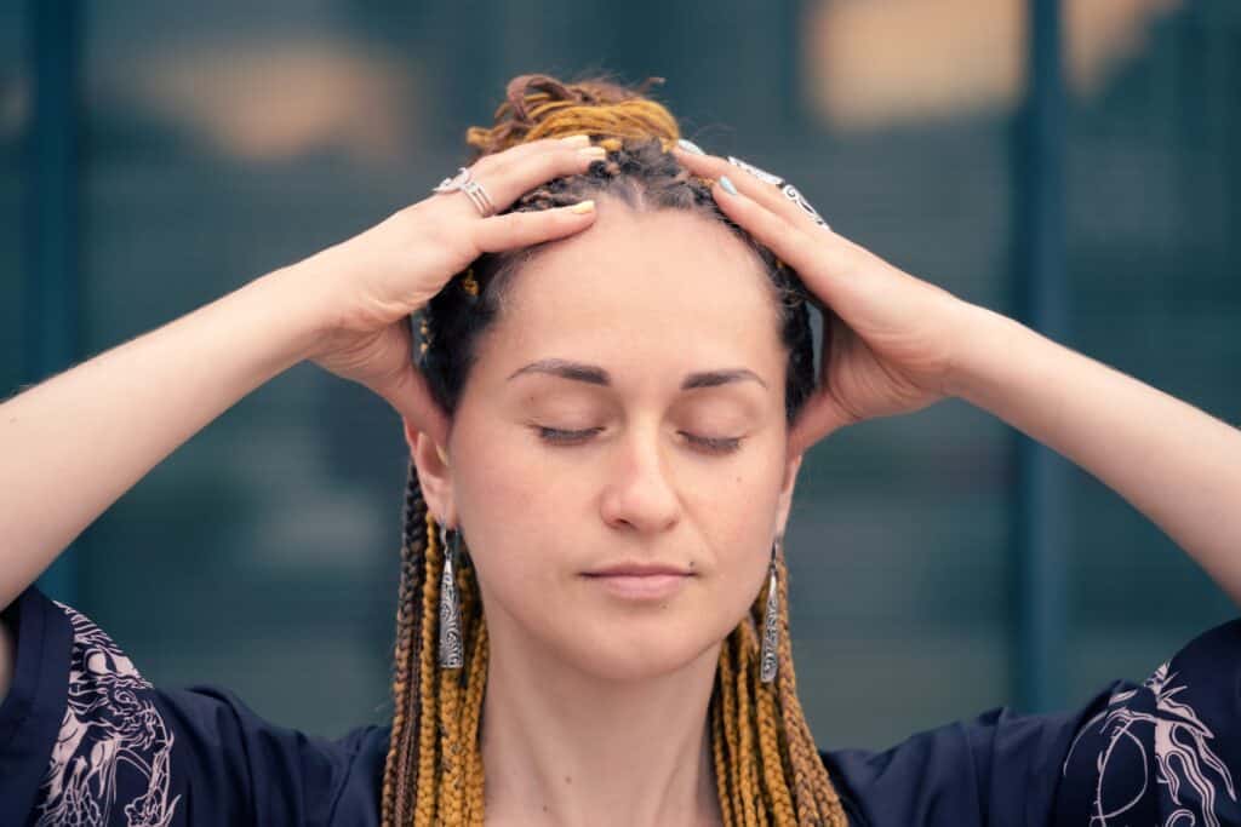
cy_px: 414
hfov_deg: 17.1
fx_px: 4137
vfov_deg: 11.4
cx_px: 620
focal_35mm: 120
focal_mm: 80
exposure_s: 1/200
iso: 400
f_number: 2.8
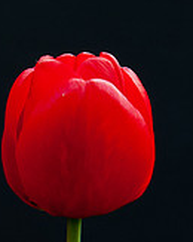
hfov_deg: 4.6
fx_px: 2339
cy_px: 140
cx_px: -322
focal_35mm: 327
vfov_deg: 5.9
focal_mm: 70
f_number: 5.6
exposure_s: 1/200
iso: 400
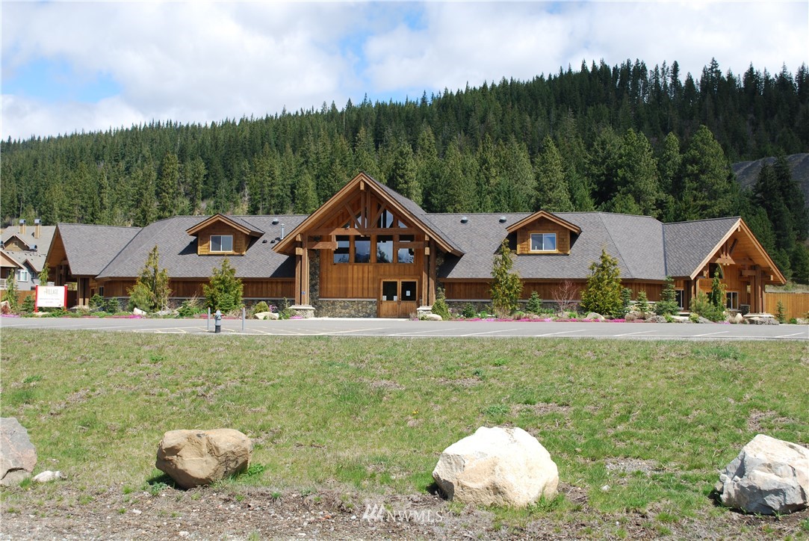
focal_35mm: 45
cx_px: 404
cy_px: 270
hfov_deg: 43.6
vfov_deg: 29.9
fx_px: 1012
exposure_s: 1/200
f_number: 7.1
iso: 100
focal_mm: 30
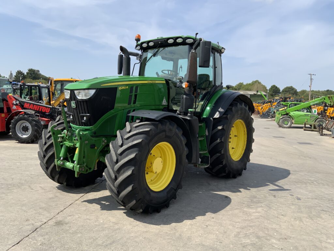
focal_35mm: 29
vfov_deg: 48.2
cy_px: 126
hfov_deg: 61.7
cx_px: 167
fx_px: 280
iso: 16
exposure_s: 1/1786
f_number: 1.8
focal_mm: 3
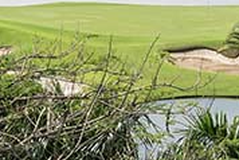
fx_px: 1615
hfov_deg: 7.8
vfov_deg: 5.6
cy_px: -130
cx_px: -354
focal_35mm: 243
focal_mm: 45
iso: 400
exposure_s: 1/250
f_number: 16
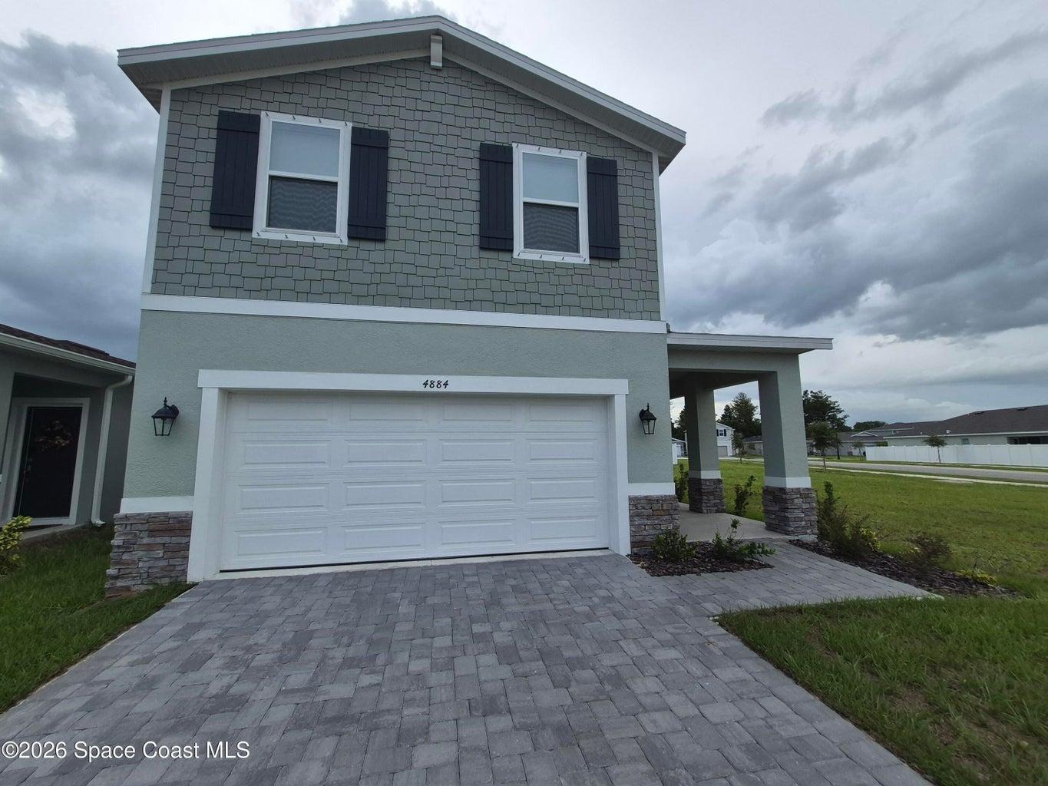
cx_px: 524
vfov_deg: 89.9
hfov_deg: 106.2
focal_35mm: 13
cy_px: 393
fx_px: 394
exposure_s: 1/1996
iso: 64
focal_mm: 1.74
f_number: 2.2
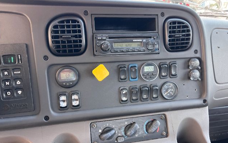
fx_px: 174
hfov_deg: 66.5
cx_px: 114
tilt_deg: -36.8
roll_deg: -2.3
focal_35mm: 28
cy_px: 80
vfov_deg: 44.5
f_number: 1.6
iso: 64
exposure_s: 1/121
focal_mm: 5.1
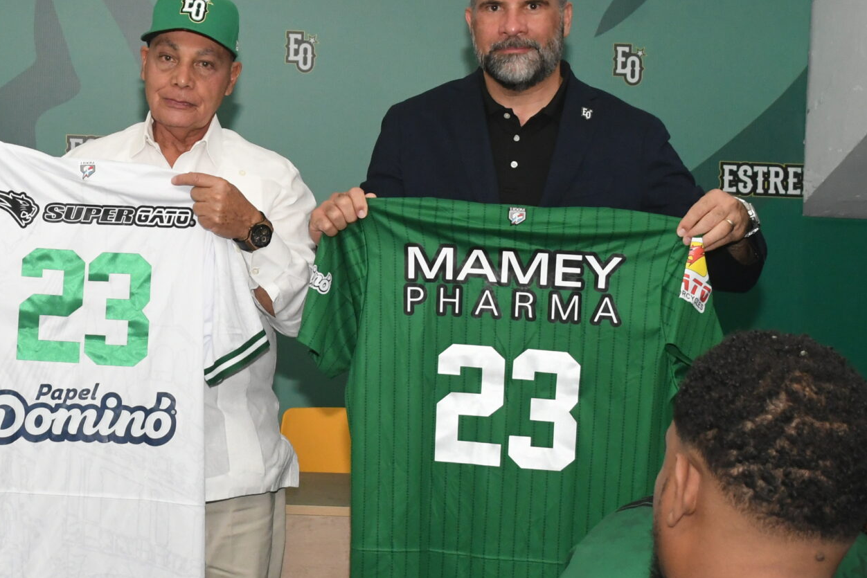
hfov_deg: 21.5
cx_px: 38
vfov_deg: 14.8
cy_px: 125
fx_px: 2216
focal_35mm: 92
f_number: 6.3
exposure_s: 1/250
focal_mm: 30
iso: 2000
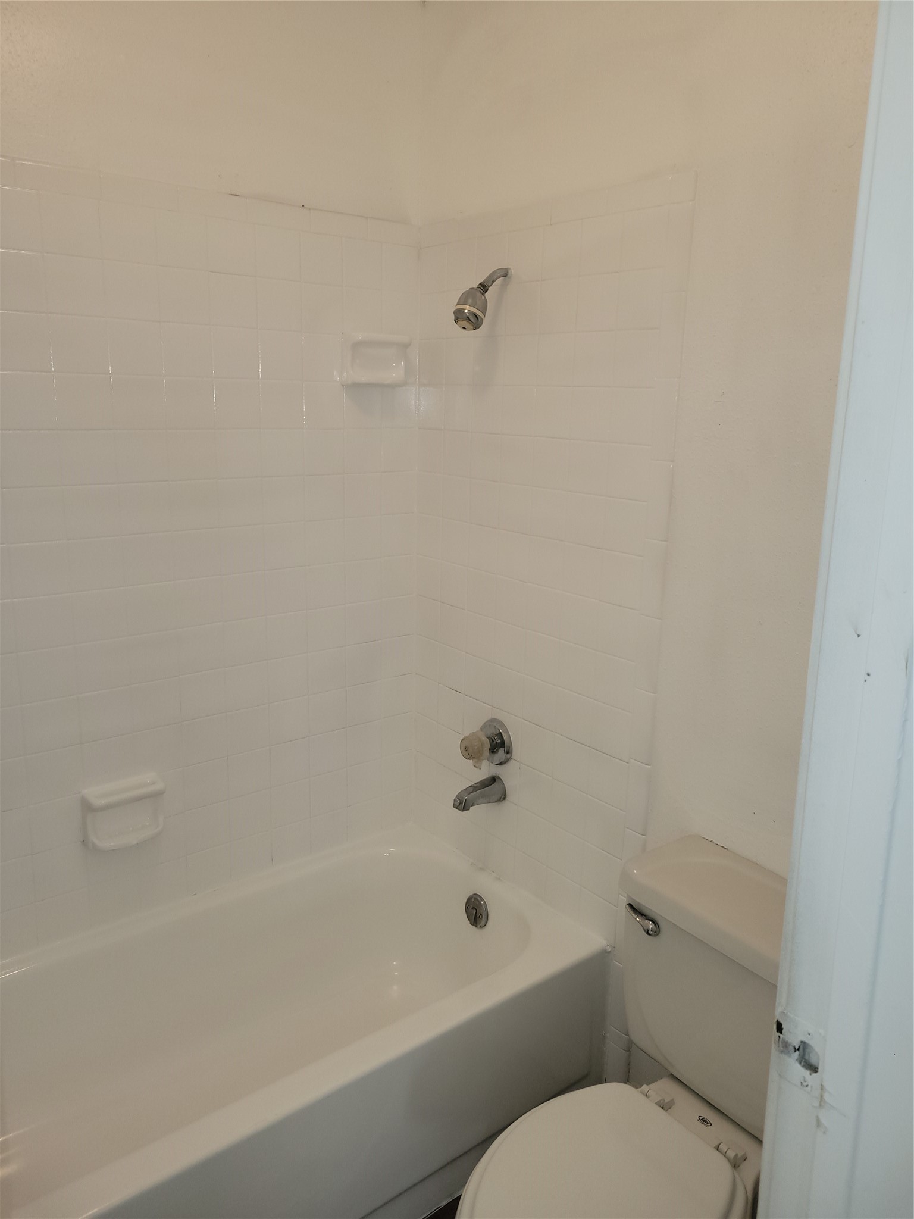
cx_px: 457
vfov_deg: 67.3
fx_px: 915
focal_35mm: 26
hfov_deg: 53.1
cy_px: 610
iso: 50
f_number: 1.8
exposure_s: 1/60
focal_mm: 5.4
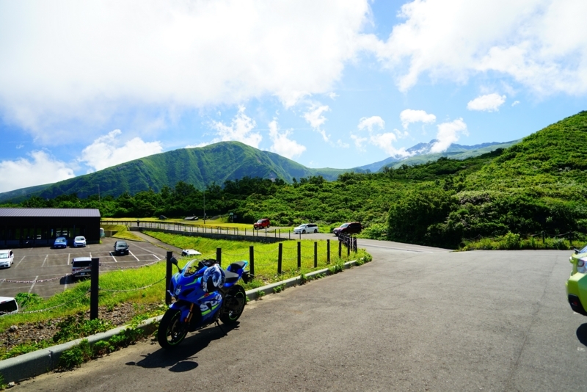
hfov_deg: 73.7
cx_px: 294
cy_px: 196
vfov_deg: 53.2
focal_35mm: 24
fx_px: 391
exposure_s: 1/1000
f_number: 4
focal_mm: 24
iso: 400
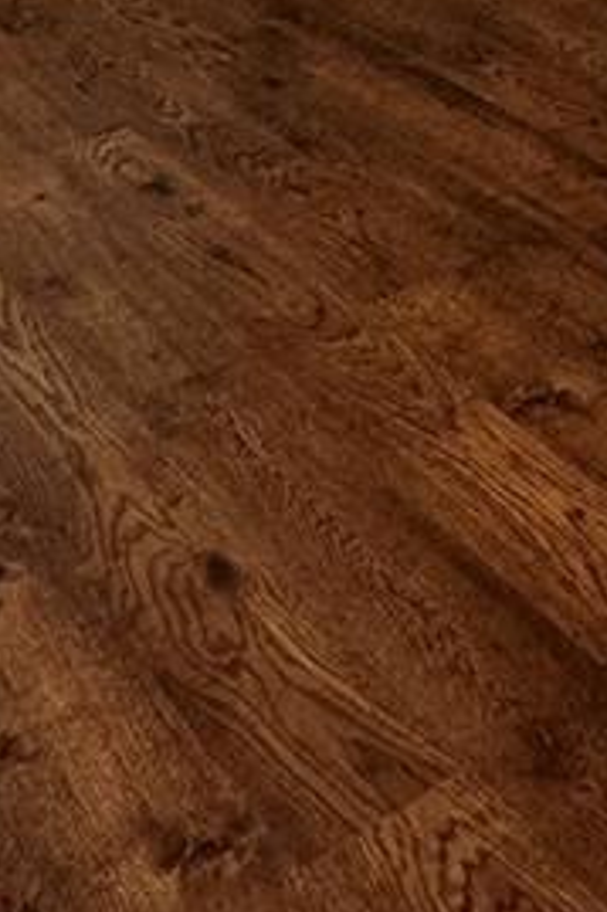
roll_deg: +0.8
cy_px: -437
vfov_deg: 24.5
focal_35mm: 65
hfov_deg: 20.7
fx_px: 1646
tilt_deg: -7.0
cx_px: 159
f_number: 2.2
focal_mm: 2.22
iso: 250
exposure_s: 1/60
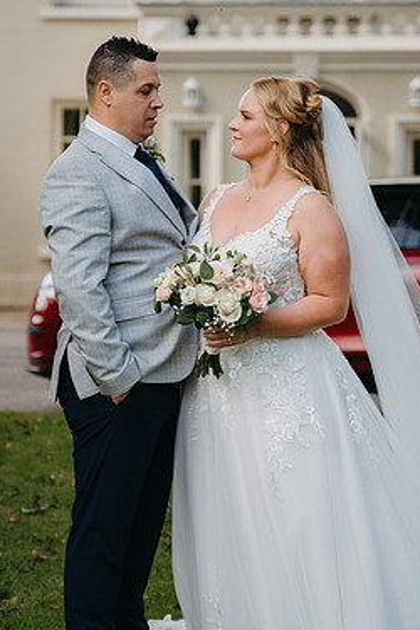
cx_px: 218
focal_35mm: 135
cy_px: 284
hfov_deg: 10.2
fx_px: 2362
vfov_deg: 15.2
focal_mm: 75
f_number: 2.8
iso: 125
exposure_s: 1/640
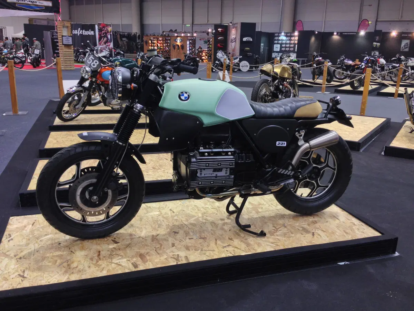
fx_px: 395
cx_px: 207
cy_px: 156
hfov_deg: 55.4
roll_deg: -0.5
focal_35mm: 33
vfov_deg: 42.9
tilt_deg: -17.1
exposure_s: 1/40
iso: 64
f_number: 2.4
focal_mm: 4.12
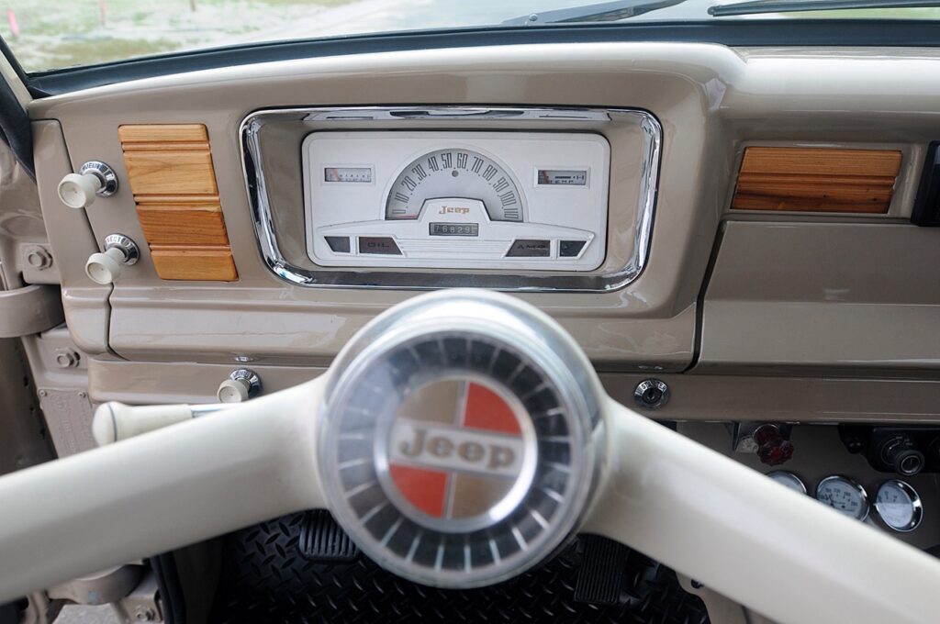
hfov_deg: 70.5
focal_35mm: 26
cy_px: 312
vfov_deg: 50.3
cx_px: 470
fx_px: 665
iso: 200
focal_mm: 17
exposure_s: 1/60
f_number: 5.6
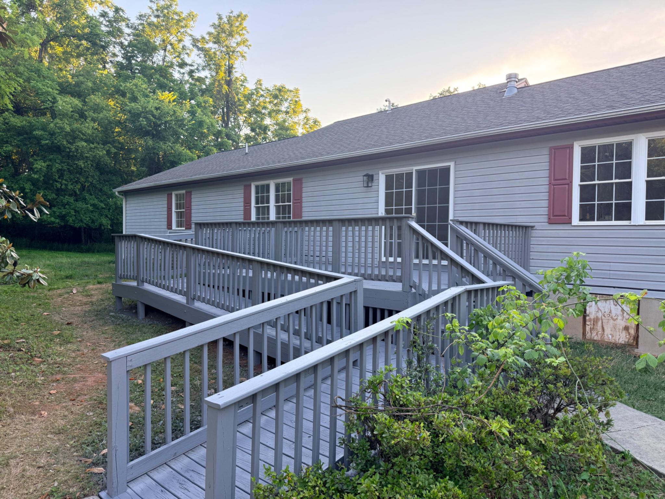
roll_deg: -0.6
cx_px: 332
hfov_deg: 71.6
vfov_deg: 56.8
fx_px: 461
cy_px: 250
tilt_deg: -0.2
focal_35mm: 24
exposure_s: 1/251
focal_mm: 6.76
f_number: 1.78
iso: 100
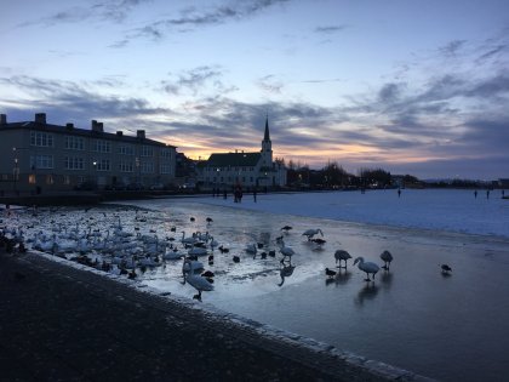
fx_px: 426
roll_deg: -1.4
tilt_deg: -0.5
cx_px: 254
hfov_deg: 61.7
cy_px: 191
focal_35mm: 29
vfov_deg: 48.2
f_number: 2.2
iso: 25
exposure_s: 1/173
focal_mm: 4.15
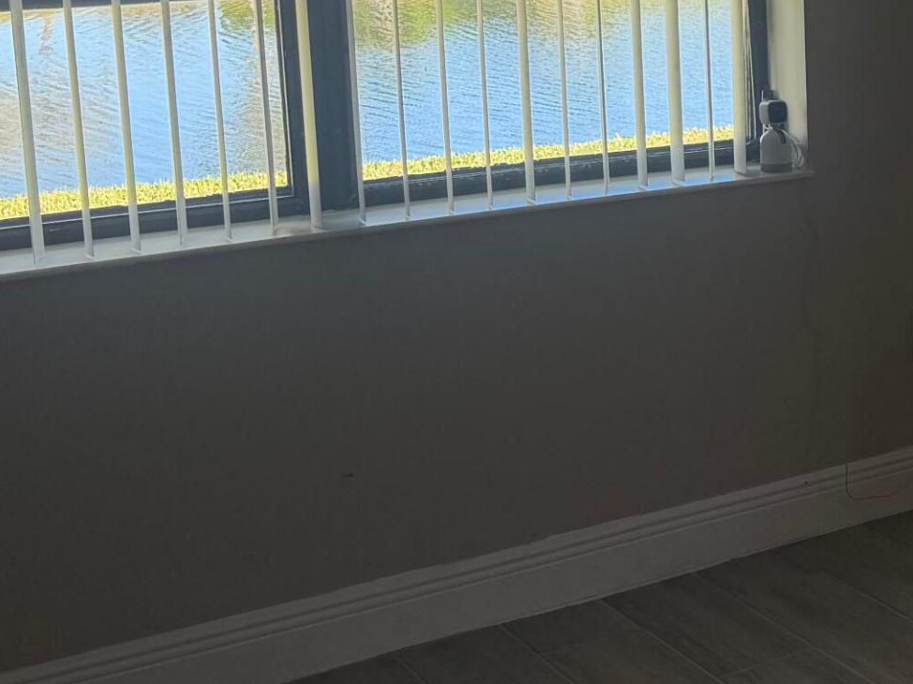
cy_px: 106
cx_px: 1052
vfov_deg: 20.4
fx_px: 1872
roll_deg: +0.3
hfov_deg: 25.1
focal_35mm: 71
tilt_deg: -8.1
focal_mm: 6.76
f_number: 1.78
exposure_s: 1/186
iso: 100
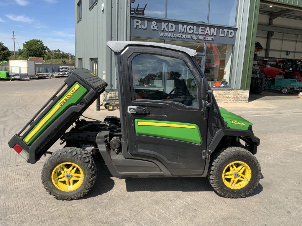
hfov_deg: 61.7
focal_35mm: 29
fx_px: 253
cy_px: 113
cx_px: 151
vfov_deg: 48.2
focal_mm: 3
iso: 16
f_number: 1.8
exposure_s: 1/1311
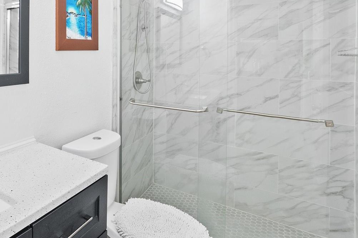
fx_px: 239
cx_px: 80
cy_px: 62
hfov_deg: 67.9
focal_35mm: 24
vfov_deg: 51.0
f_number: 8
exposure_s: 1/15
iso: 1100
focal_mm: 10
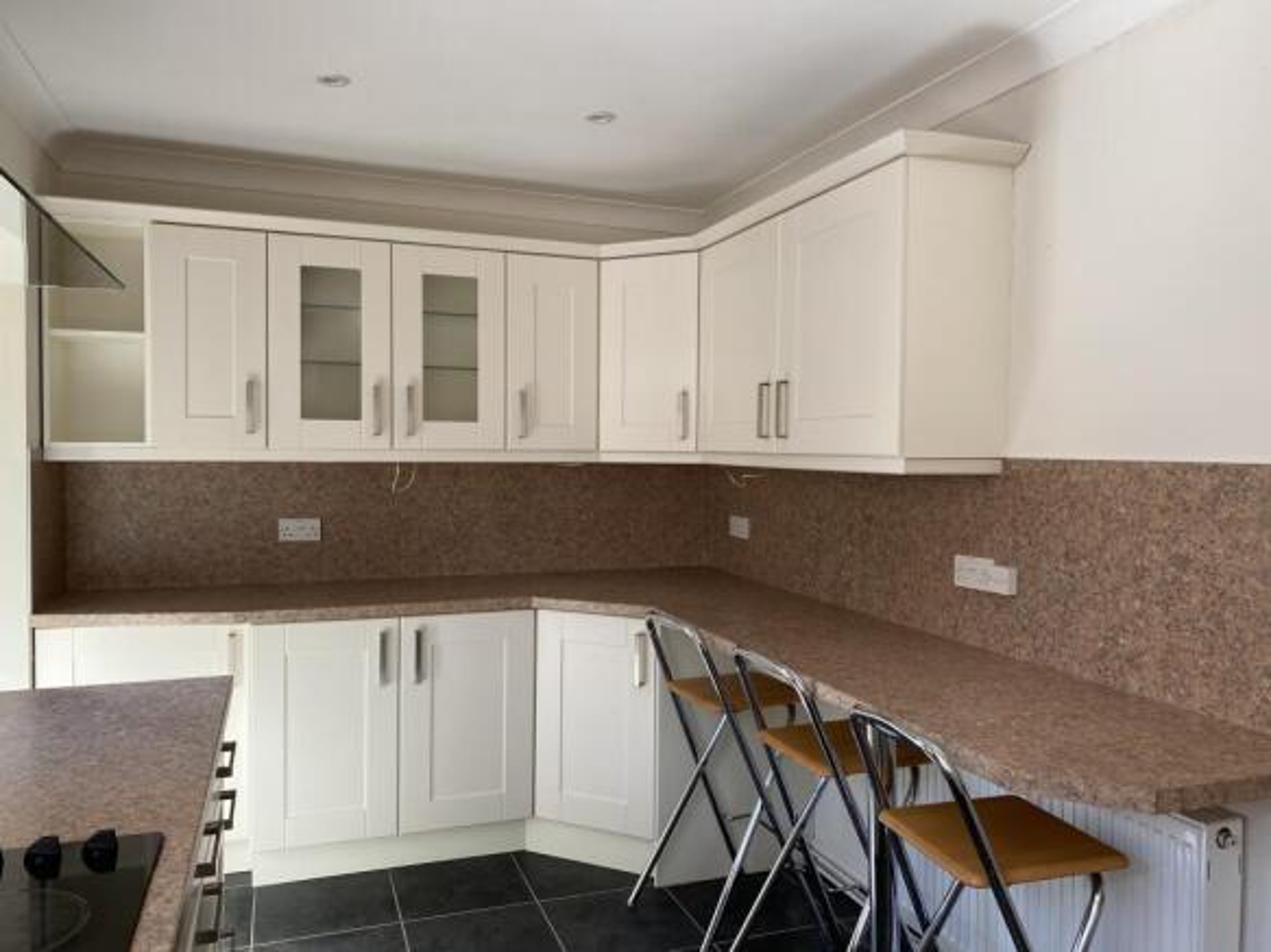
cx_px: 636
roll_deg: -0.5
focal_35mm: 26
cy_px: 476
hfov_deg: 67.3
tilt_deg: -2.9
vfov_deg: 53.0
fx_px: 954
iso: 50
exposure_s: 1/121
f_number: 1.8
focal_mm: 4.25
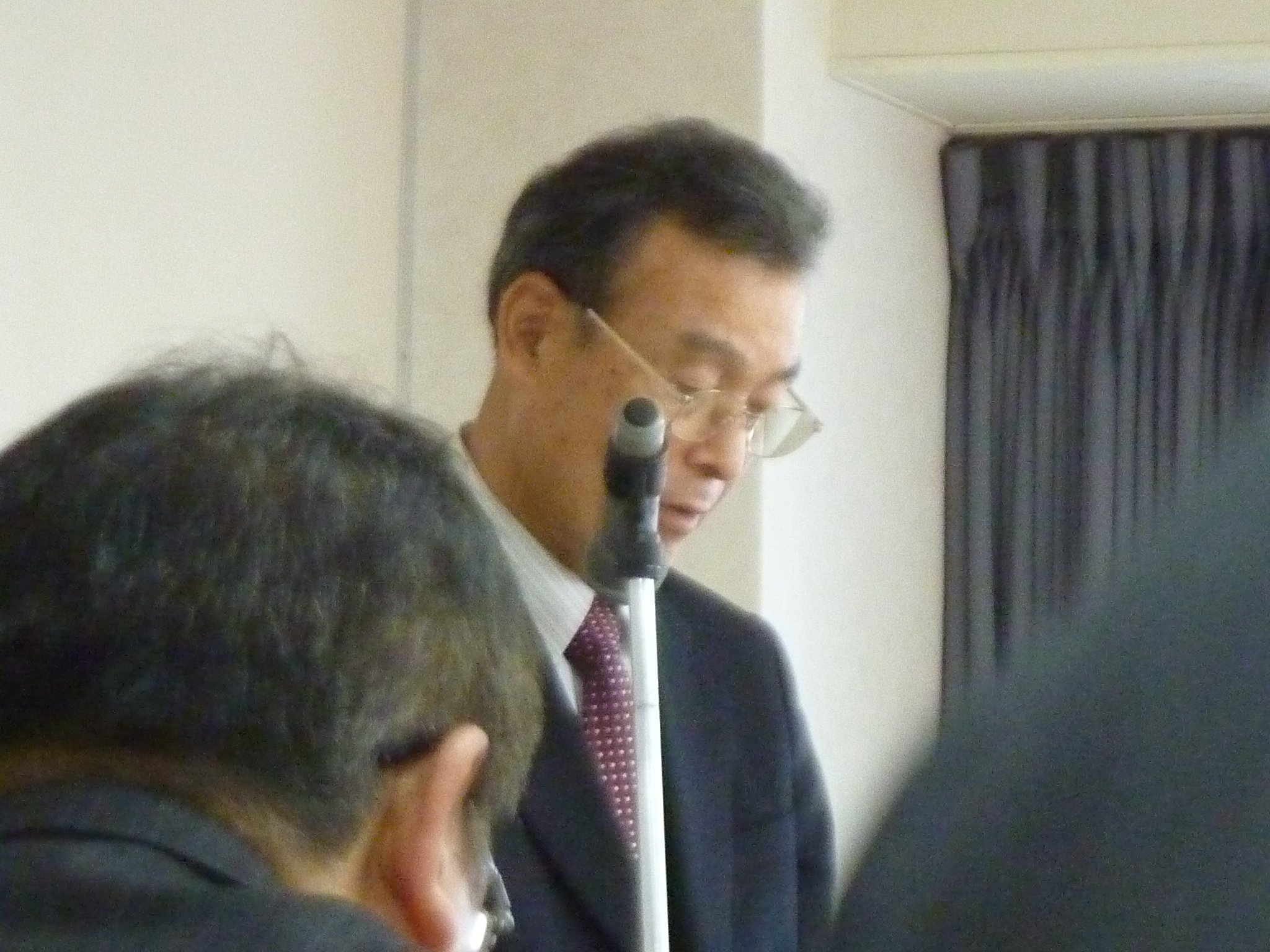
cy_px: 476
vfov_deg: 5.6
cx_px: 635
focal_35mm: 264
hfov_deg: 7.5
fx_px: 9686
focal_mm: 24.1
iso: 800
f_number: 4.5
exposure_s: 1/60
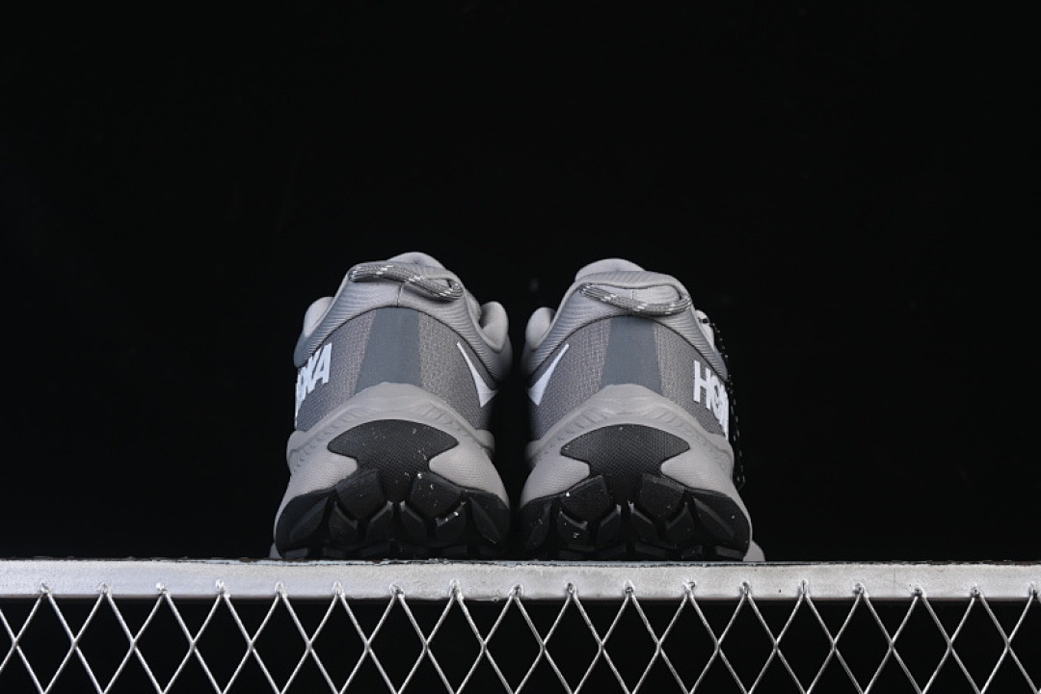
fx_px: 2169
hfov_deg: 27.0
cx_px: 520
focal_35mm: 75
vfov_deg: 18.2
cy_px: 347
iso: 160
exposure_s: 1/80
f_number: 7.1
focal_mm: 50
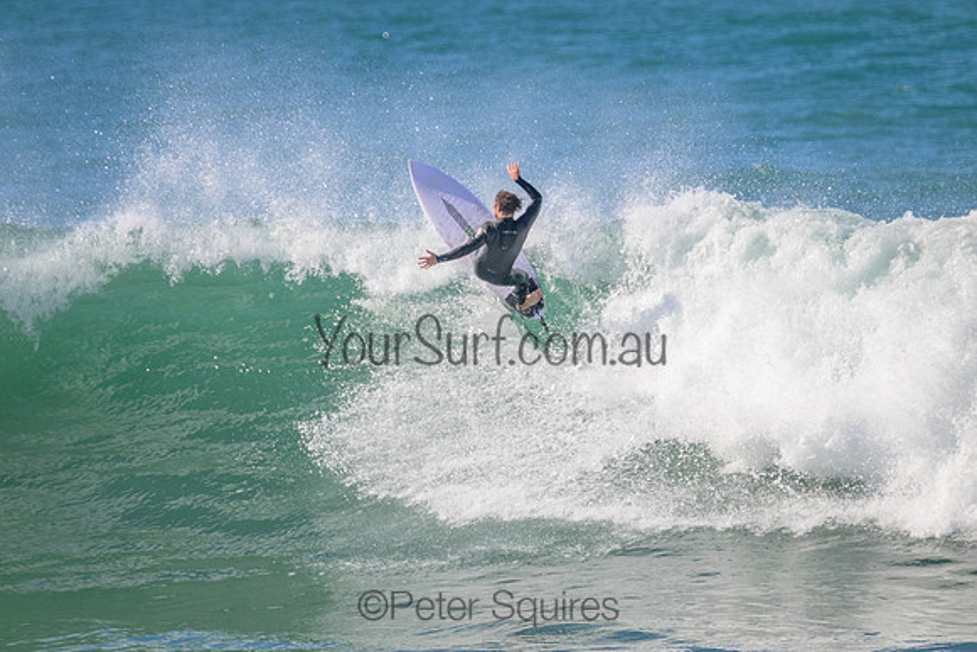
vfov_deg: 1.7
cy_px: 326
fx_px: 21715
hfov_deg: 2.6
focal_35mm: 800
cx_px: 488
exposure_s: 1/2000
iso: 1400
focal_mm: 800
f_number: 11
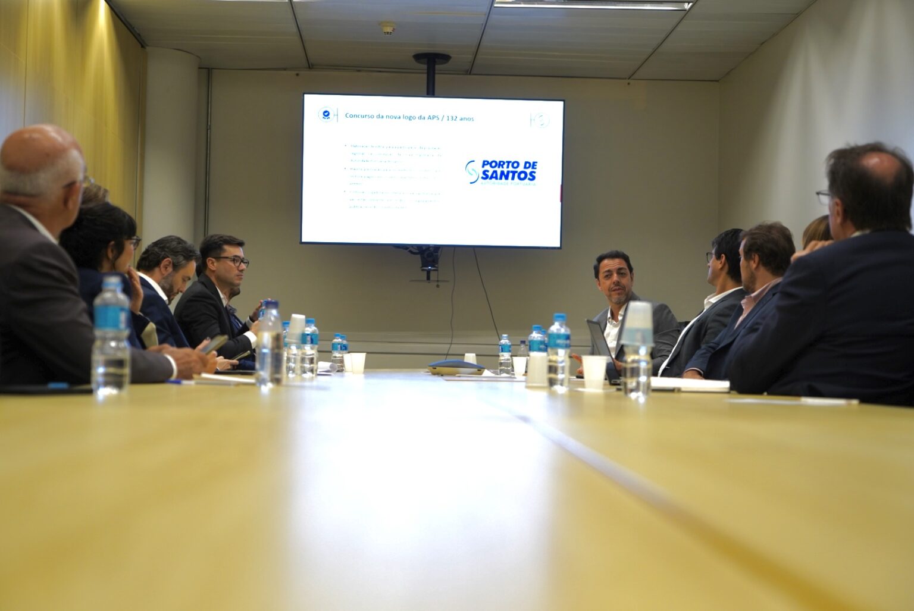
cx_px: 457
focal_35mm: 50
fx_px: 1270
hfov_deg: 39.6
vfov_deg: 27.0
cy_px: 306
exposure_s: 1/125
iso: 800
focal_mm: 50
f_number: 4
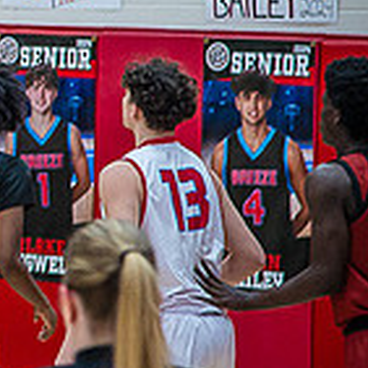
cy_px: 34
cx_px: -358
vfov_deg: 4.5
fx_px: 4691
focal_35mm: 390
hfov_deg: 4.4
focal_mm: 112
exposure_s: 1/320
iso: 2000
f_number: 4
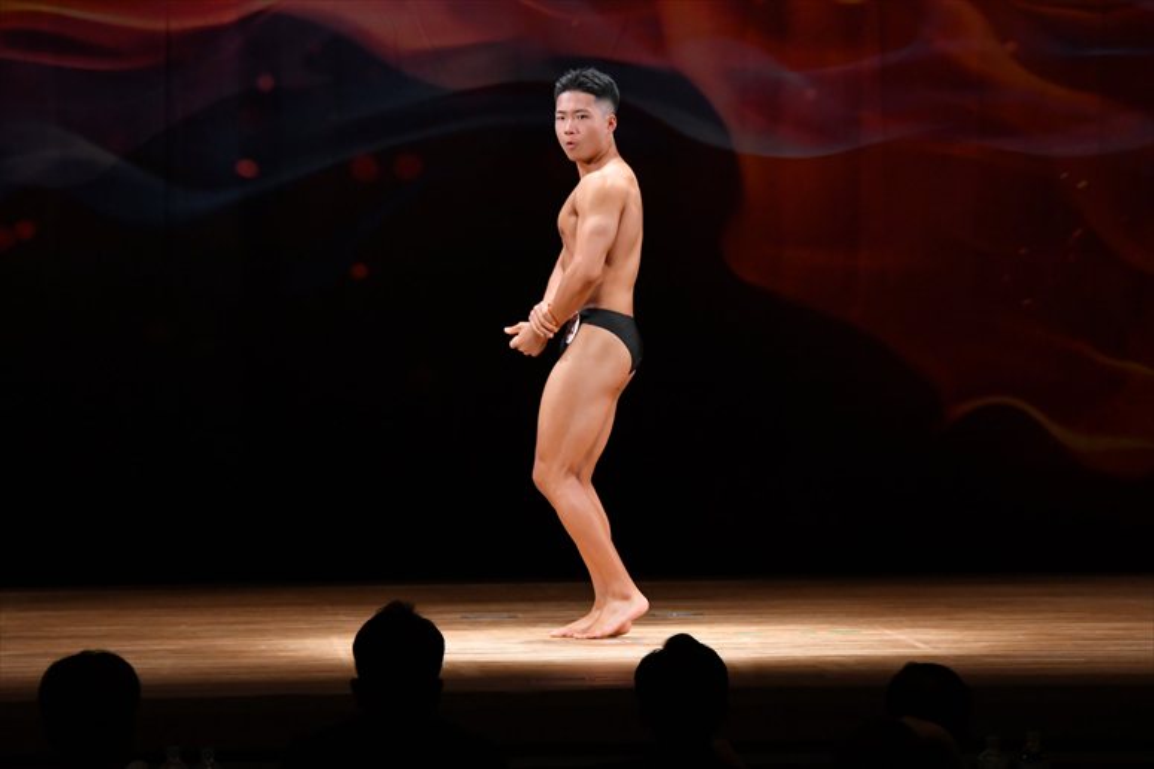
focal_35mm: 217
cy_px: 384
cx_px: 577
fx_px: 6953
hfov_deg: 9.5
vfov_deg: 6.3
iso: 3200
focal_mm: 145
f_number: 5.6
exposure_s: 1/400
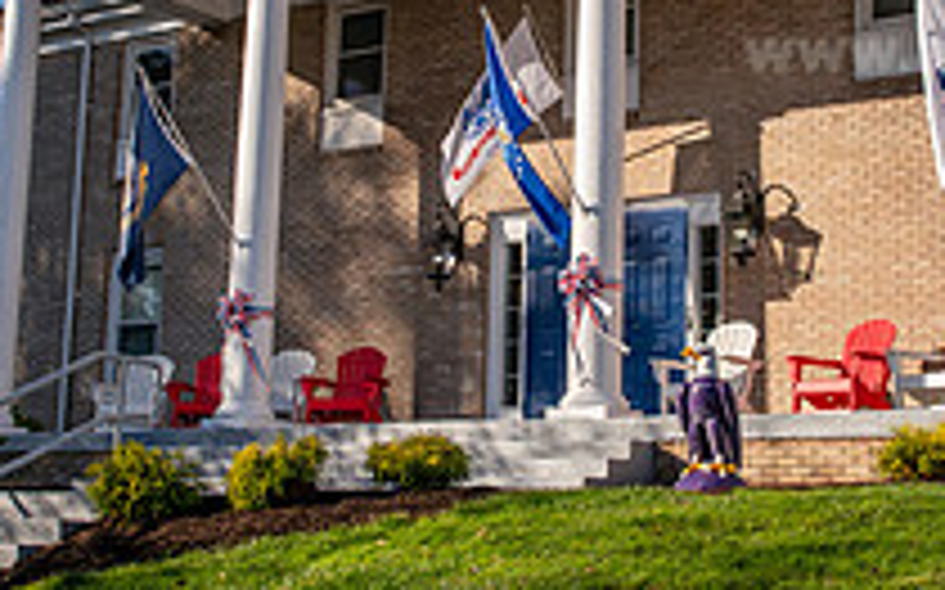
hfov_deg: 27.1
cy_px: 146
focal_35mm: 76
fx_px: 1956
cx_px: 540
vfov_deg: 17.0
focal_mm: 27
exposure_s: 1/640
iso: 64
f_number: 5
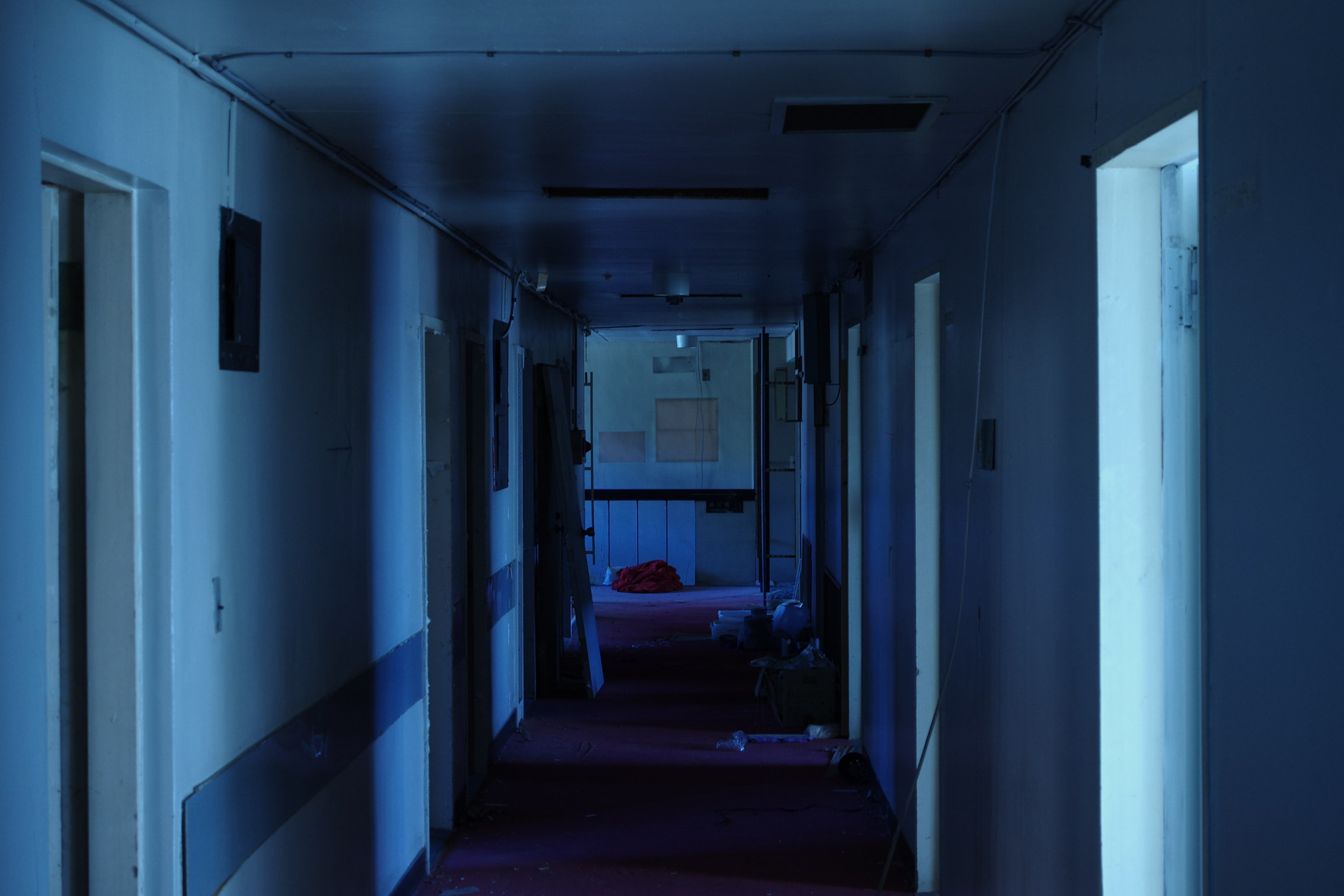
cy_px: 447
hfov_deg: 32.9
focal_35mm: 61
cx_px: 682
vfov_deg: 22.3
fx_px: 2277
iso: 800
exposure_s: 1/45
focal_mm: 40
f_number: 5.6
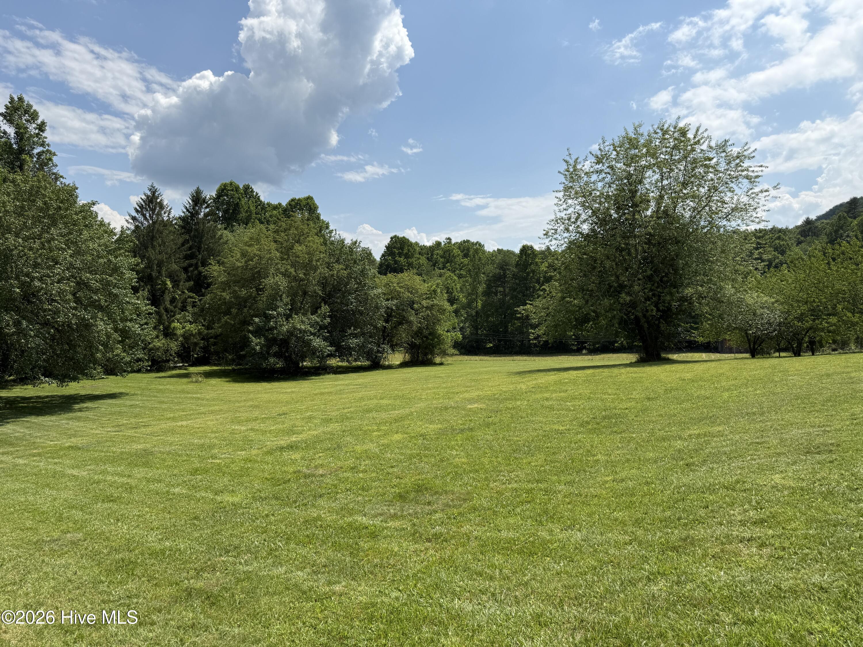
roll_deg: +0.5
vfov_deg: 56.8
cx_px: 432
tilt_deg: +1.0
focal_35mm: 24
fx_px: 598
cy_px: 324
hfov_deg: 71.6
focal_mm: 6.76
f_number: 1.78
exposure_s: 1/6173
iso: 80
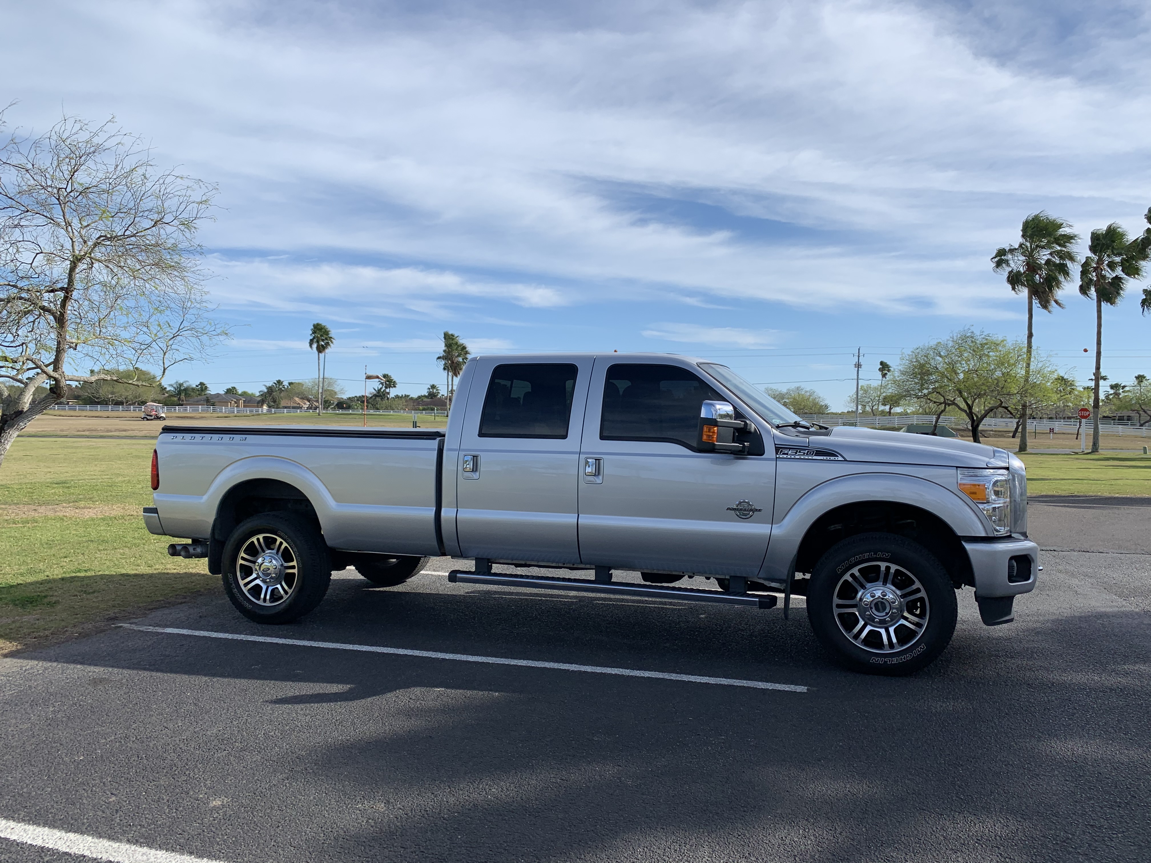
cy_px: 432
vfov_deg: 53.1
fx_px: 865
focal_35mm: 26
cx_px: 576
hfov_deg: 67.3
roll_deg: -1.6
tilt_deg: -0.3
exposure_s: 1/2833
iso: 25
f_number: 1.8
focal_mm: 4.25
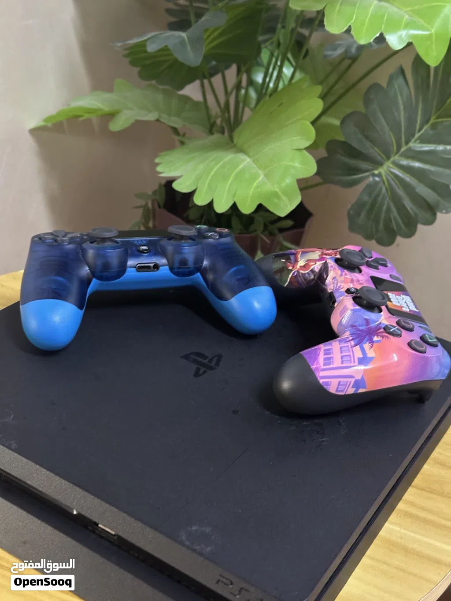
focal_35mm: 48
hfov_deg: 30.3
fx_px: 834
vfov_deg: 39.7
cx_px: 226
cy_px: 300
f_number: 1.78
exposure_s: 1/25
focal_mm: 6.86
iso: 500
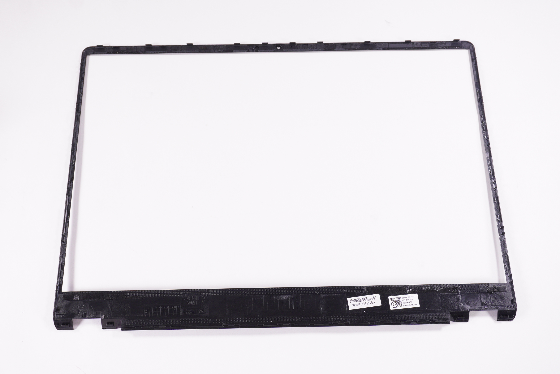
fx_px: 622
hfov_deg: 48.5
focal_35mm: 40
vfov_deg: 33.4
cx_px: 278
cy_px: 186
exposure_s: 1/160
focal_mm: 26
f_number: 6.3
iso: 500
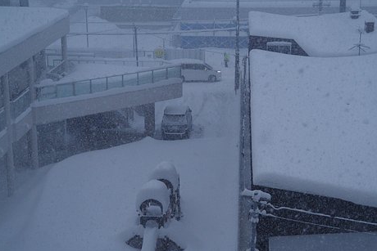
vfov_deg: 17.1
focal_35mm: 80
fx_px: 838
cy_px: 132
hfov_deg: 25.4
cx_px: 194
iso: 800
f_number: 4.5
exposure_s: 1/160
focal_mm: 48
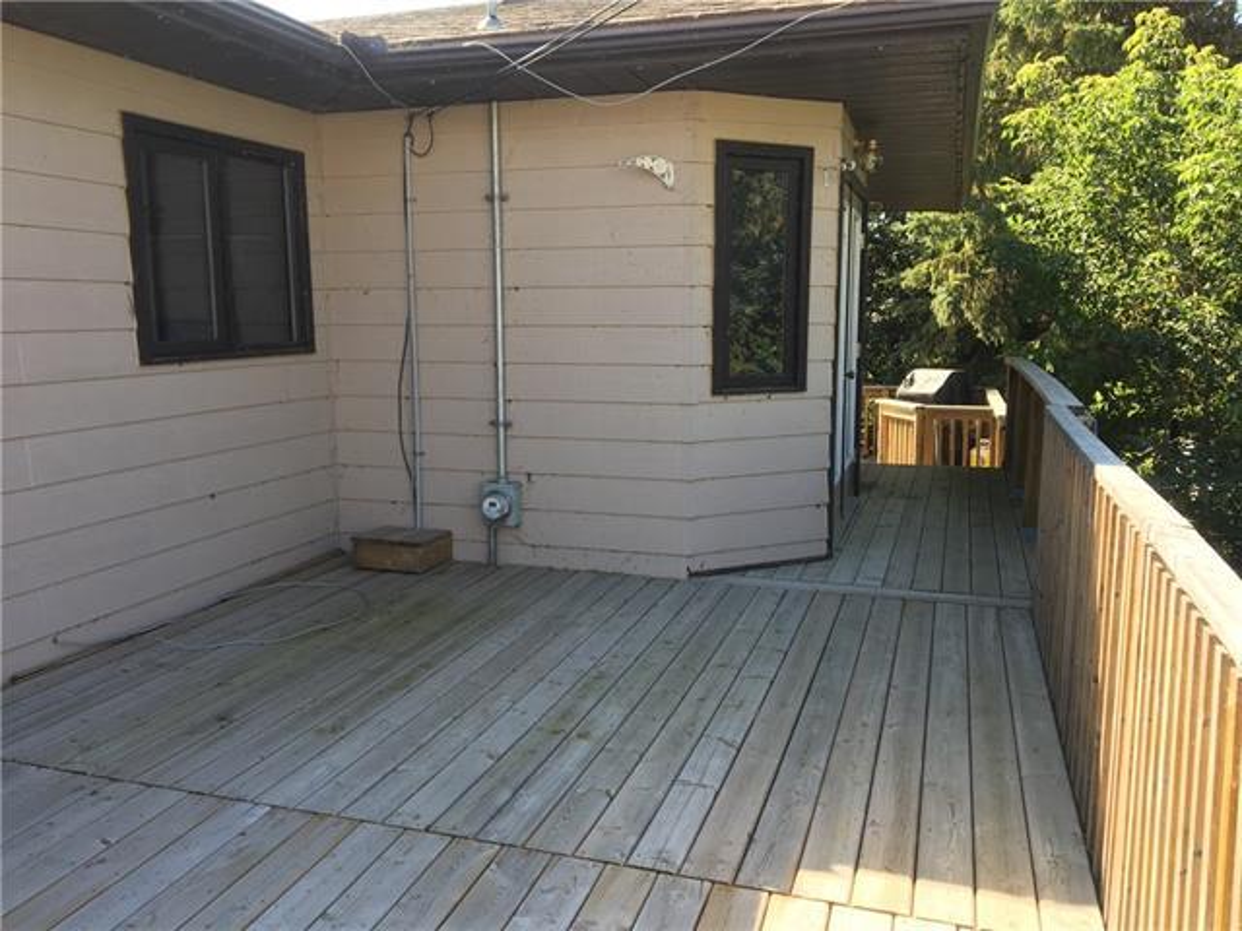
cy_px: 466
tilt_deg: -8.5
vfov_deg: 48.2
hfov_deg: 61.7
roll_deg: -0.2
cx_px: 621
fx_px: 1041
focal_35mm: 29
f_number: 2.2
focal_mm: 4.15
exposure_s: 1/212
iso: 25
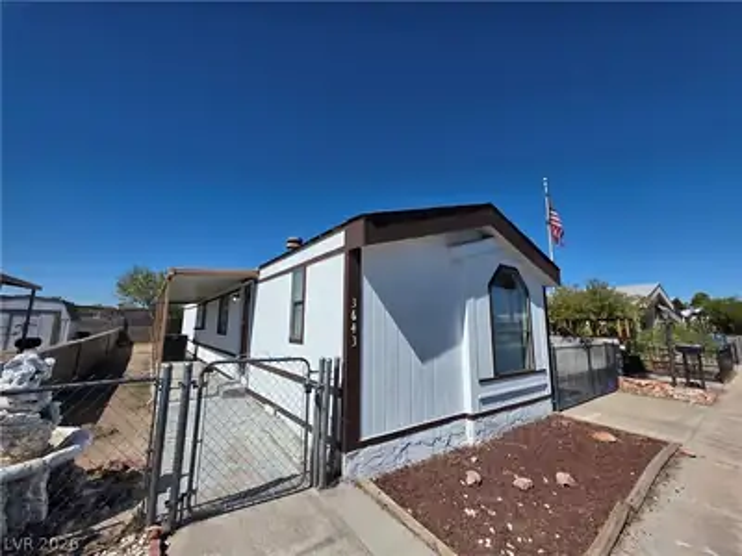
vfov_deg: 89.9
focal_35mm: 13
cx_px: 371
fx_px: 279
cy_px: 278
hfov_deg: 106.2
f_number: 1.9
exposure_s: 1/3873
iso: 40
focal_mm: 2.2
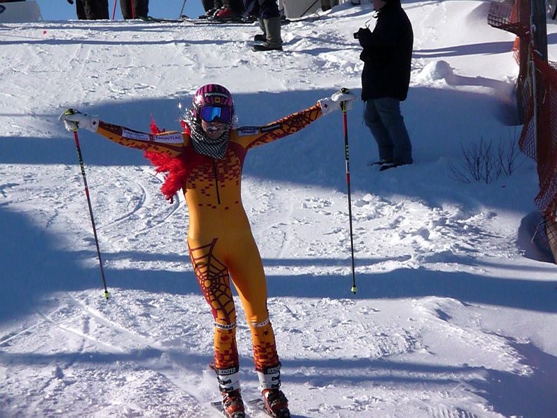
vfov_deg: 5.8
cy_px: 209
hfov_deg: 7.7
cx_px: 278
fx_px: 4119
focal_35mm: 256
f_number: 11
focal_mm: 44
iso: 500
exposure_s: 1/1300
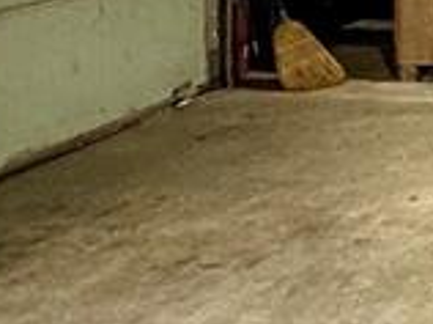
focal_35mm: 91
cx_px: 841
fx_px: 1137
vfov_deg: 14.1
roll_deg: +0.7
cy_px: -288
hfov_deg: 16.7
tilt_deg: +1.2
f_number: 2.2
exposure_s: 1/60
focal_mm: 2.22
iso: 400
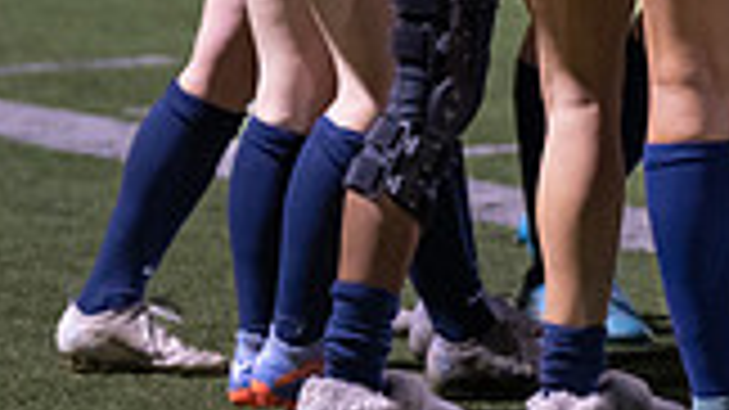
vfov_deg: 3.1
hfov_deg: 5.6
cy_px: -435
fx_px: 7459
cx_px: 1040
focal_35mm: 386
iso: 2500
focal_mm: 103
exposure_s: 1/250
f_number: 2.8
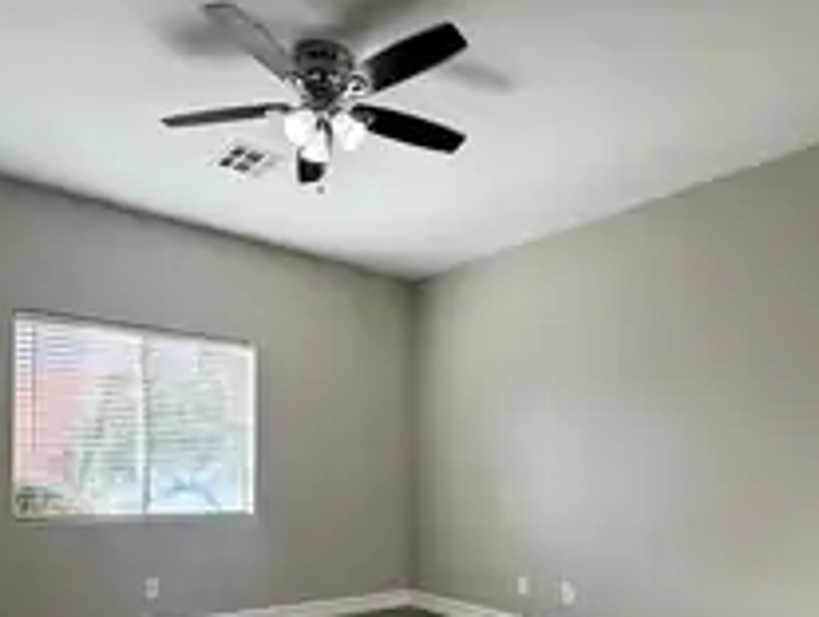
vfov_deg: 49.1
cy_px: 475
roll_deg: -2.0
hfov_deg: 64.9
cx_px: 348
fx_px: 640
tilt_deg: -0.3
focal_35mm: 27
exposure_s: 1/120
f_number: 2.2
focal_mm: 2.22
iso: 100
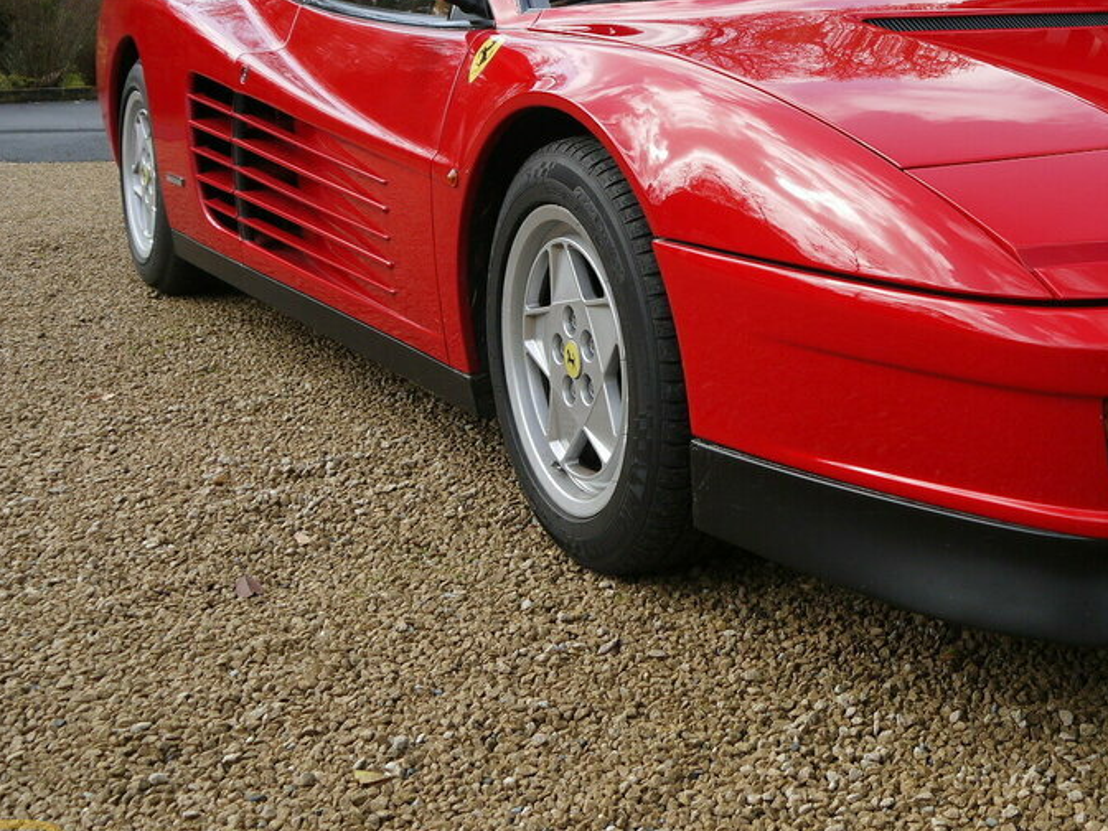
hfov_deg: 36.3
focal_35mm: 50
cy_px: 191
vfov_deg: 28.6
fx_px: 1600
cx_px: 950
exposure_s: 1/250
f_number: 5.6
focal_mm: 14
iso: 160
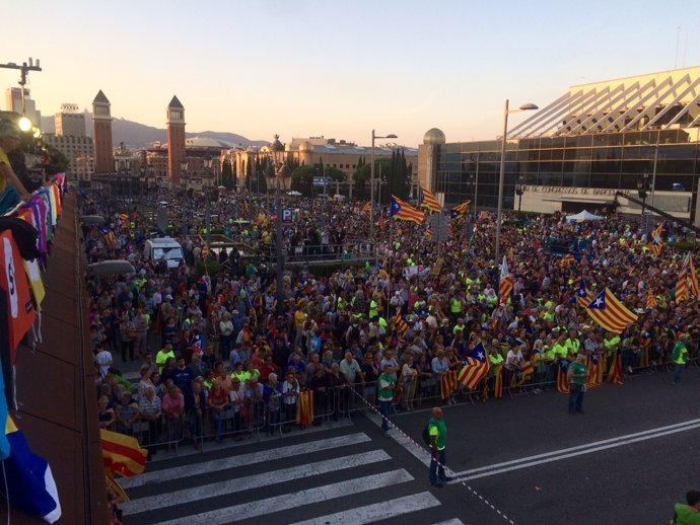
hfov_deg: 61.6
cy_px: 262
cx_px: 350
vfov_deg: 48.3
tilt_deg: -7.7
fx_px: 587
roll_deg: -1.3
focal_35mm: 29
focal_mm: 4.15
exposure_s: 1/398
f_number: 2.2
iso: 32
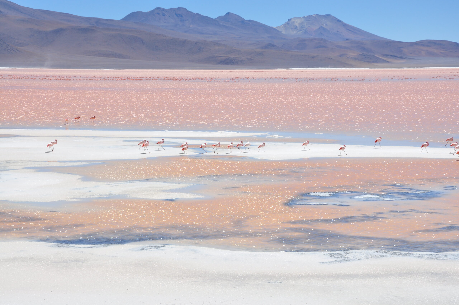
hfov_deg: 21.9
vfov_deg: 14.7
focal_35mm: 93
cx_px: 230
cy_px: 152
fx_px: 1184
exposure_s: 1/500
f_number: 11
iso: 200
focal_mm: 62
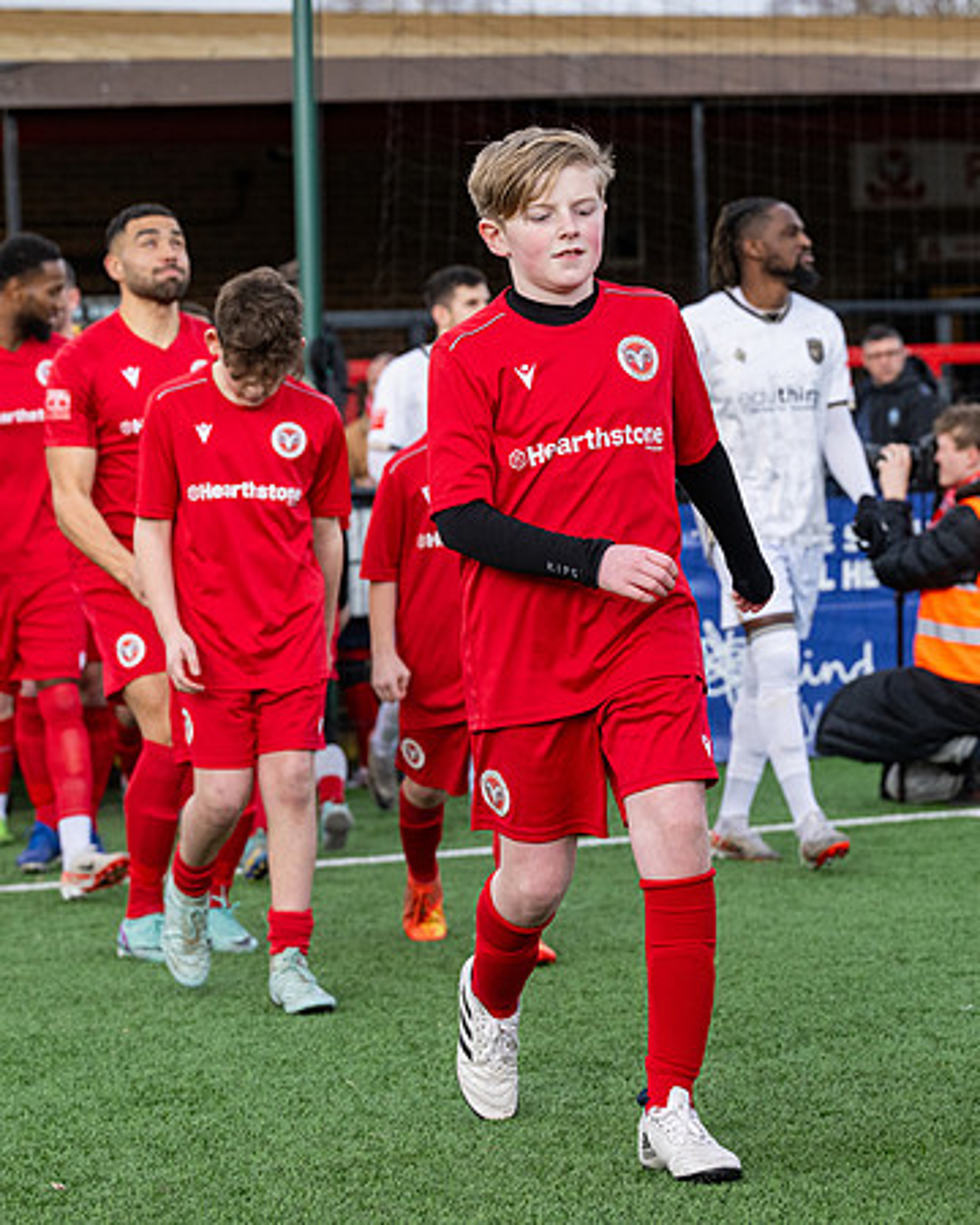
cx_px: 453
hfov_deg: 14.4
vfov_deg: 18.0
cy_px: 564
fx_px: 3866
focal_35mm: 107
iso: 800
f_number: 4
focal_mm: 70
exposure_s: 1/2000
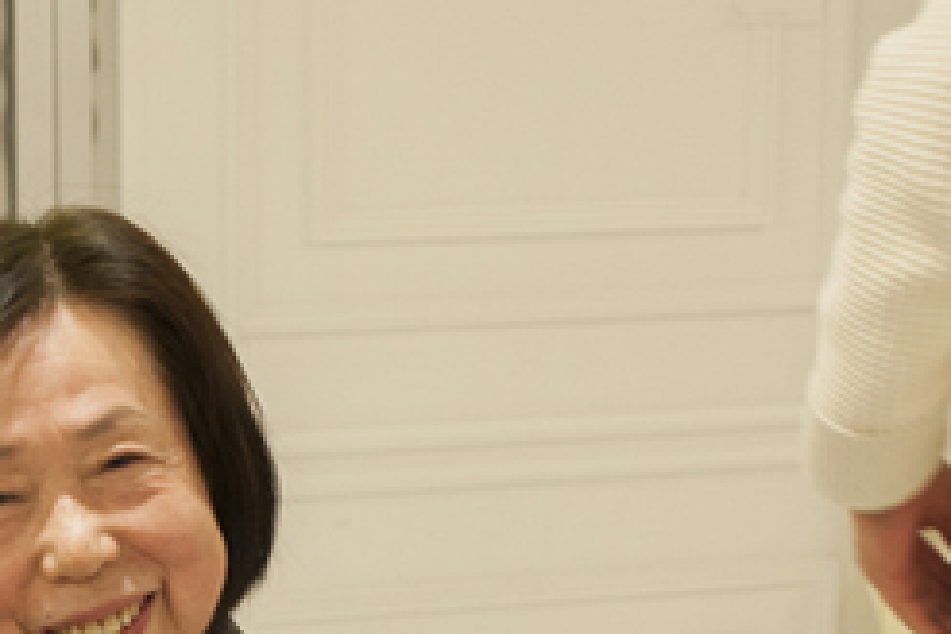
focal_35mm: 91
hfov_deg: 22.1
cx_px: 174
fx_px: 2404
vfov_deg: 14.7
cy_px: 688
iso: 500
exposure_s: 1/100
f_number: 5.6
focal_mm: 35
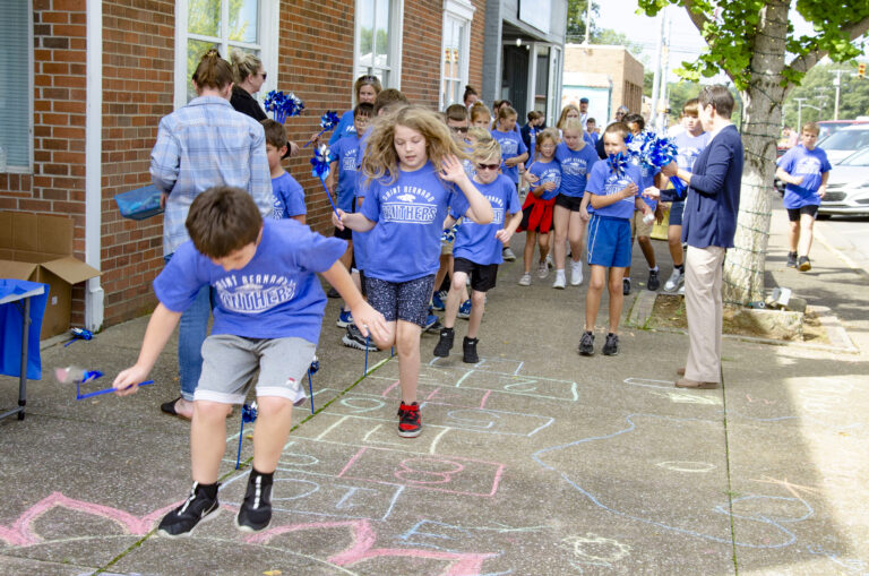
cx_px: 434
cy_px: 288
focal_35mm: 54
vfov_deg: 25.0
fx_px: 1301
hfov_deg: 36.9
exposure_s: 1/250
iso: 180
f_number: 8
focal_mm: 36
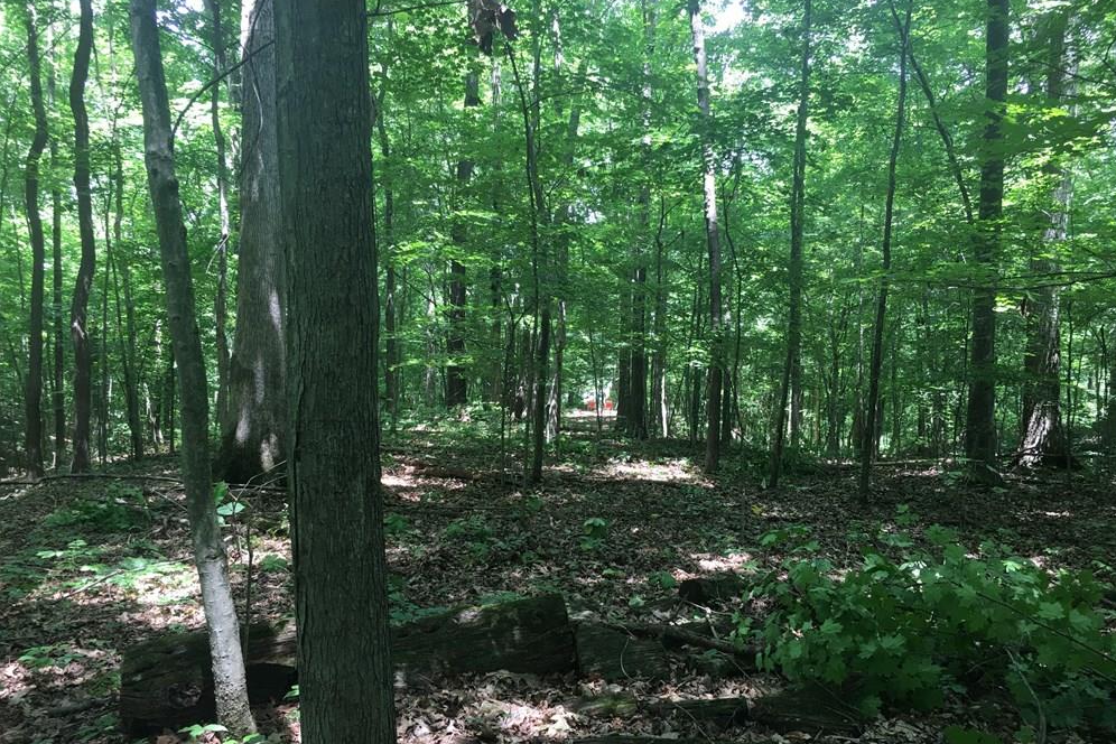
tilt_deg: -3.2
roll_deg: -1.1
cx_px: 555
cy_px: 403
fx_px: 961
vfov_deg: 42.3
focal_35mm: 31
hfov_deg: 60.3
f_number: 2.2
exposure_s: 1/40
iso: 25
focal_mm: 4.15
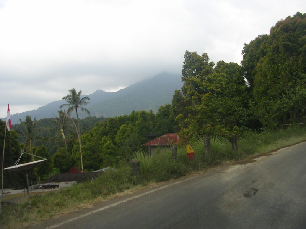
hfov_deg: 49.0
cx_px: 153
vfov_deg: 37.7
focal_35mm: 38
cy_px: 114
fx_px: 336
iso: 50
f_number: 2.8
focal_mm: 5.8
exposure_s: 1/444
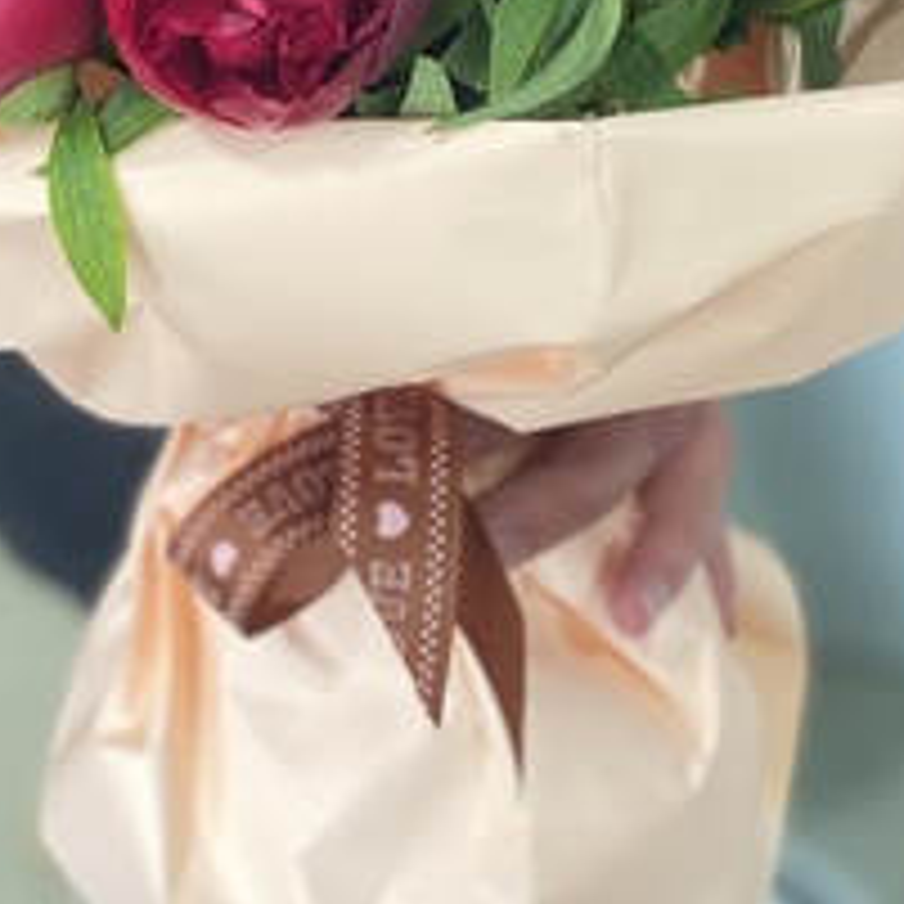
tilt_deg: -29.8
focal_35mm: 110
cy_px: -171
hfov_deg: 15.8
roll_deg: +5.1
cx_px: 378
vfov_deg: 15.3
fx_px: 3250
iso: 250
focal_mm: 6
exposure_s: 1/80
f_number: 2
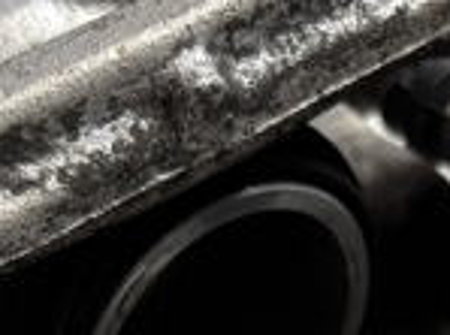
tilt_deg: -44.3
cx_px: 362
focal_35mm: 112
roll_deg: +8.5
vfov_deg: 12.6
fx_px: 1452
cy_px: 480
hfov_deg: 17.5
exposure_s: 1/50
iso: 125
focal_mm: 5.96
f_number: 1.6
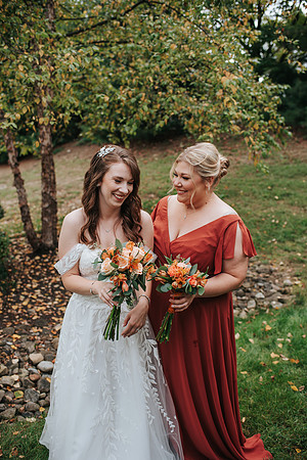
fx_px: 448
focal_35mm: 35
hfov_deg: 37.9
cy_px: 230
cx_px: 154
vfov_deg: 54.4
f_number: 2.8
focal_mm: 35
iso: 100
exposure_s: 1/640
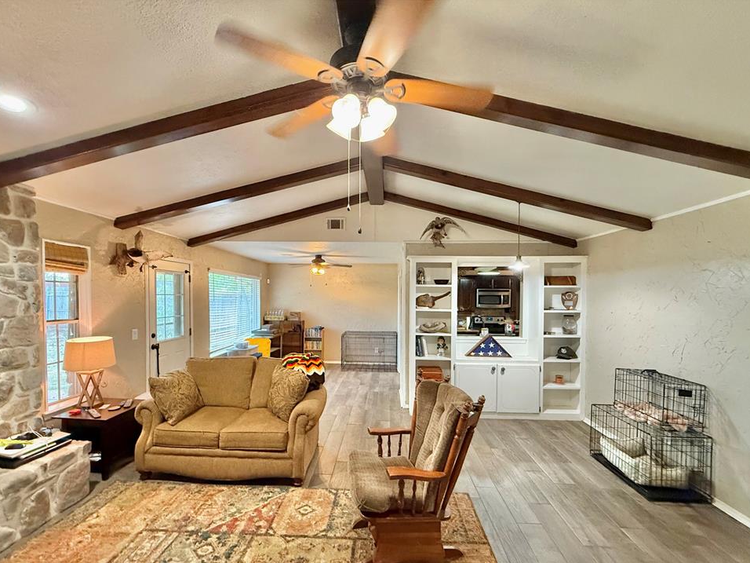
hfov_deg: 98.2
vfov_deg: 81.6
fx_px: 325
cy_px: 300
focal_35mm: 15
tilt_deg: +0.4
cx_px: 372
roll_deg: -0.1
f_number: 2.2
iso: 640
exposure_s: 1/60
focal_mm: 2.22
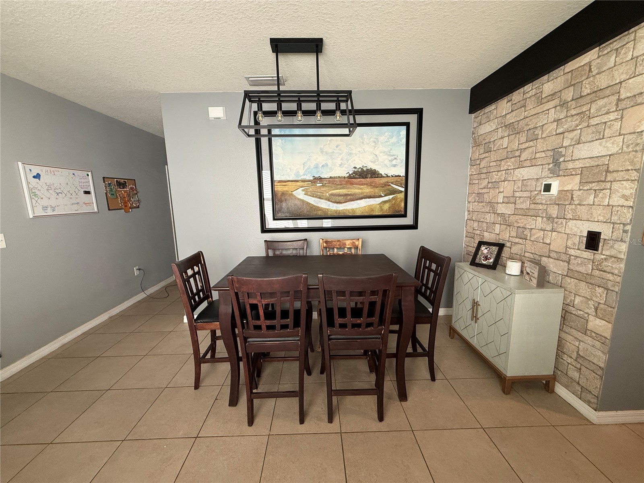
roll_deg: +1.3
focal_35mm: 14
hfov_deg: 102.1
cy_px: 242
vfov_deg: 85.7
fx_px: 260
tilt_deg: -9.0
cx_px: 322
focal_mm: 2.22
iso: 250
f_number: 2.2
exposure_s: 1/120
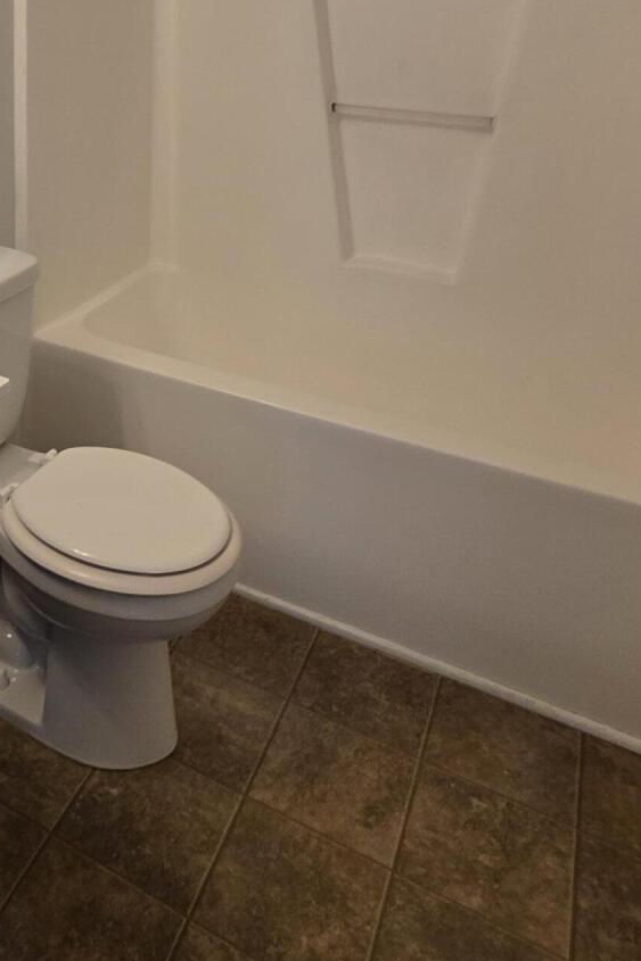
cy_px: 75
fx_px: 855
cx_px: 25
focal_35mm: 32
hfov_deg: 37.4
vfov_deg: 51.1
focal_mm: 2.2
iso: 80
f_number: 1.9
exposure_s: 1/120
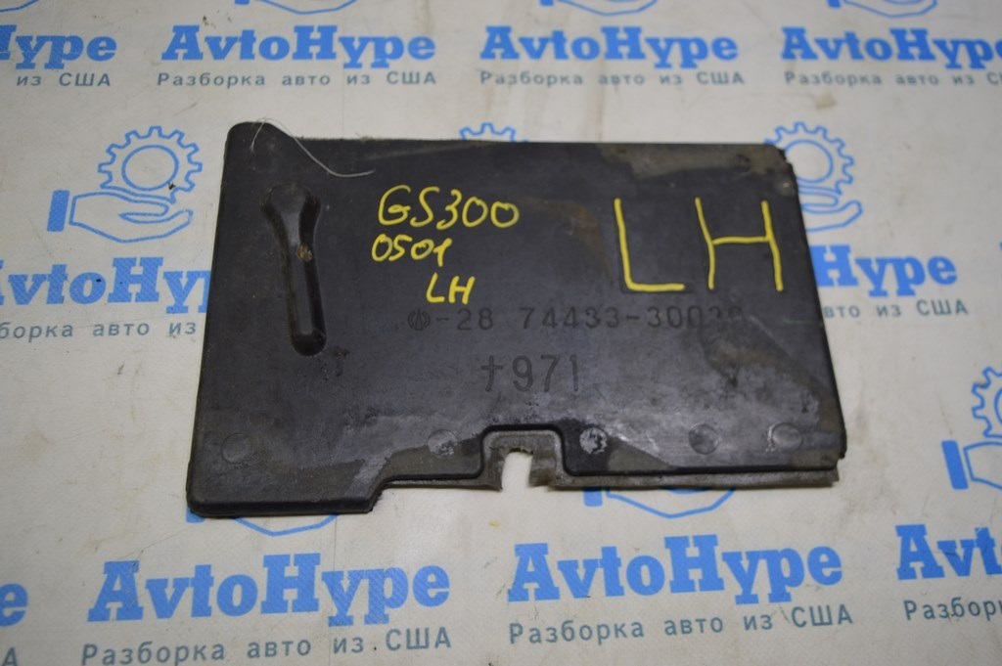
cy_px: 333
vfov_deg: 41.6
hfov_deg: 59.5
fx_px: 876
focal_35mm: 32
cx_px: 501
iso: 400
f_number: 4
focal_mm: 21
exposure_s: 1/60
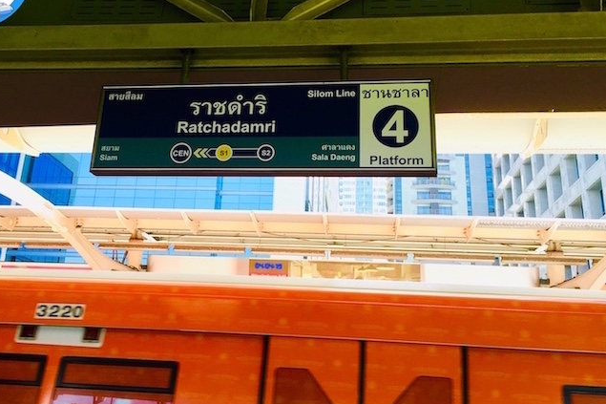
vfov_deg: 34.9
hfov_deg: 50.6
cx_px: 261
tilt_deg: +19.3
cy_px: 162
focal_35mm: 38
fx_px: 639
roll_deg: -3.9
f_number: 2.2
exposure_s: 1/217
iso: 25
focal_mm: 4.15
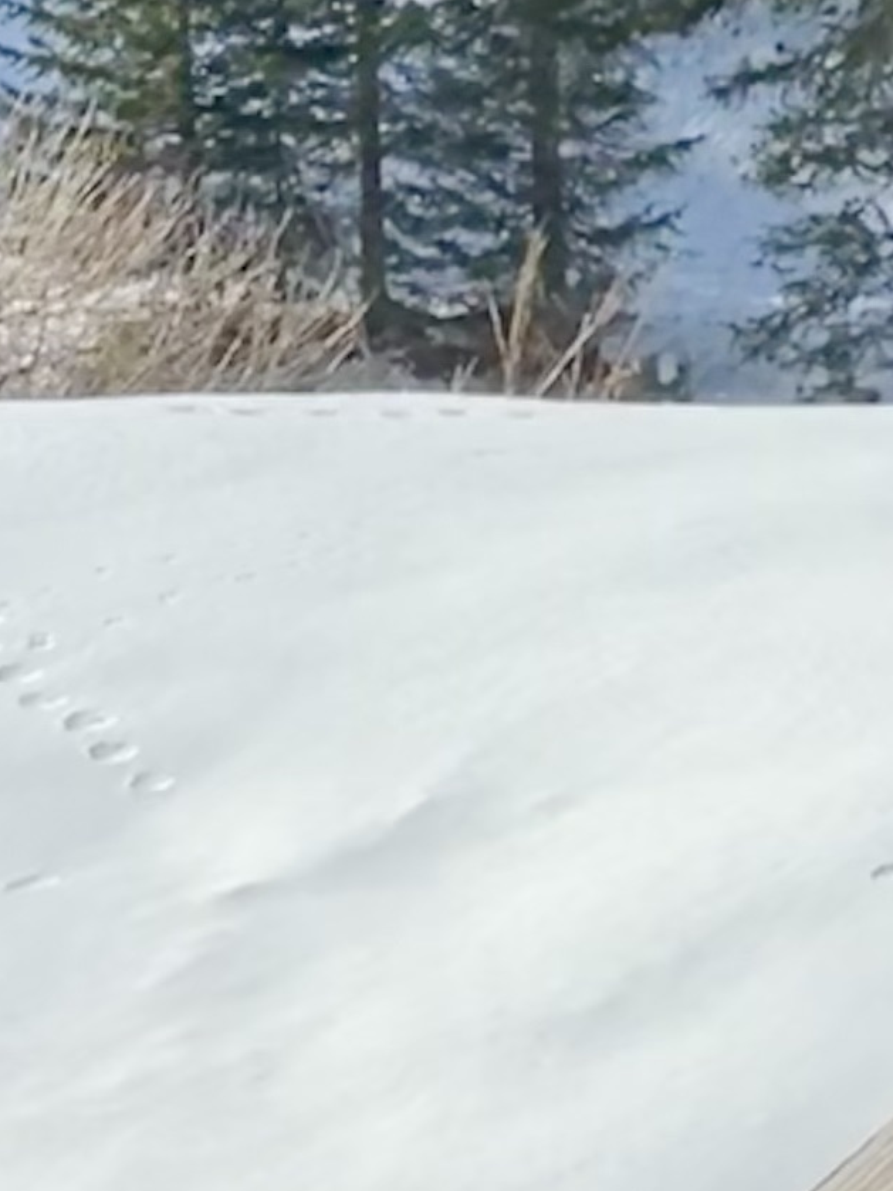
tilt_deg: -5.1
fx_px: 4301
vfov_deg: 14.4
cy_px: -732
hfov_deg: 10.4
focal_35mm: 125
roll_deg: -1.2
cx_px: 2086
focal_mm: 4.25
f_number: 1.8
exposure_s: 1/1927
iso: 32
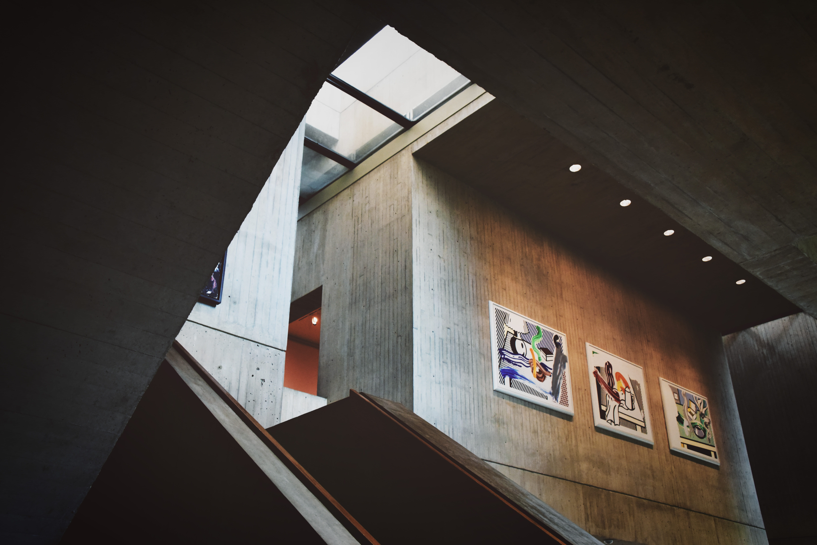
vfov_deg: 37.9
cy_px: 272
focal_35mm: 35
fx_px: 795
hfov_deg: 54.4
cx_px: 408
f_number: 9
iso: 4000
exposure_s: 1/125
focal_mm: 35
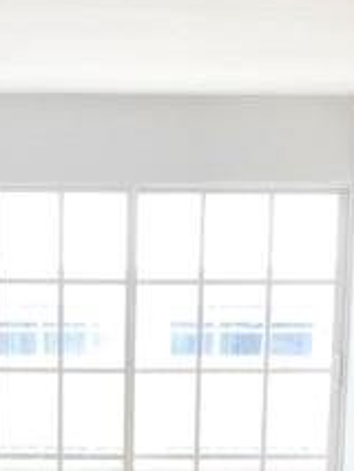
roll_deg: +1.3
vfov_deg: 14.4
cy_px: 765
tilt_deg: -13.8
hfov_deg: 11.8
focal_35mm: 125
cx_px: 64
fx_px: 1703
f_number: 1.8
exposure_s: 1/120
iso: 40
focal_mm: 4.25
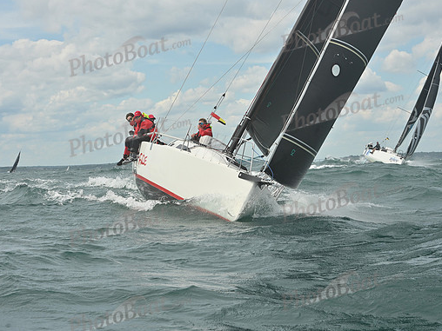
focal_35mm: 90
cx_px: 237
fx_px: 1149
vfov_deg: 16.4
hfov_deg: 21.8
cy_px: 167
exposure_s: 1/1250
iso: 320
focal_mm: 82
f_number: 10
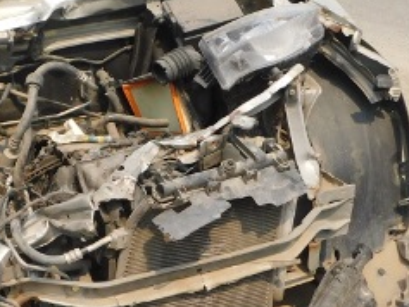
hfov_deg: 30.5
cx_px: 86
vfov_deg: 23.7
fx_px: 733
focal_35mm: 62
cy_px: 159
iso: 125
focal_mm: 4
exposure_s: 1/800
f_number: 3
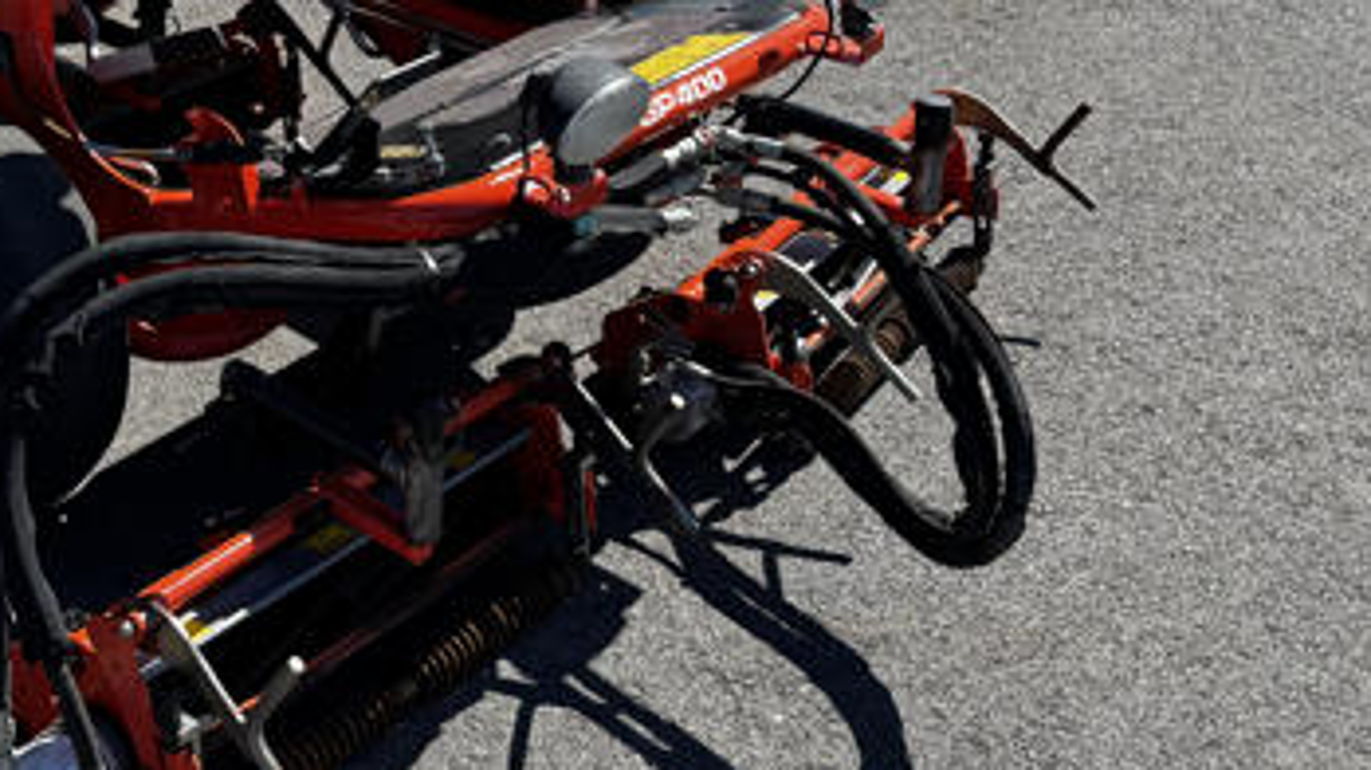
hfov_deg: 32.6
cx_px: 67
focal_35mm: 60
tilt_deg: -16.8
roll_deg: +0.2
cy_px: -173
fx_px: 2180
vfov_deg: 18.9
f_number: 1.78
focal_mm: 6.76
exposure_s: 1/2415
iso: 80
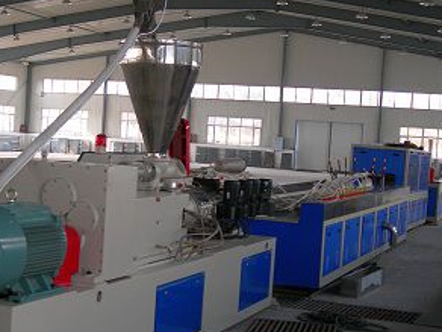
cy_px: 180
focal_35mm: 67
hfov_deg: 29.0
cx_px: 201
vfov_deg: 21.9
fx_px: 856
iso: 50
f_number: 3.2
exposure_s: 1/39
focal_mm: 10.6
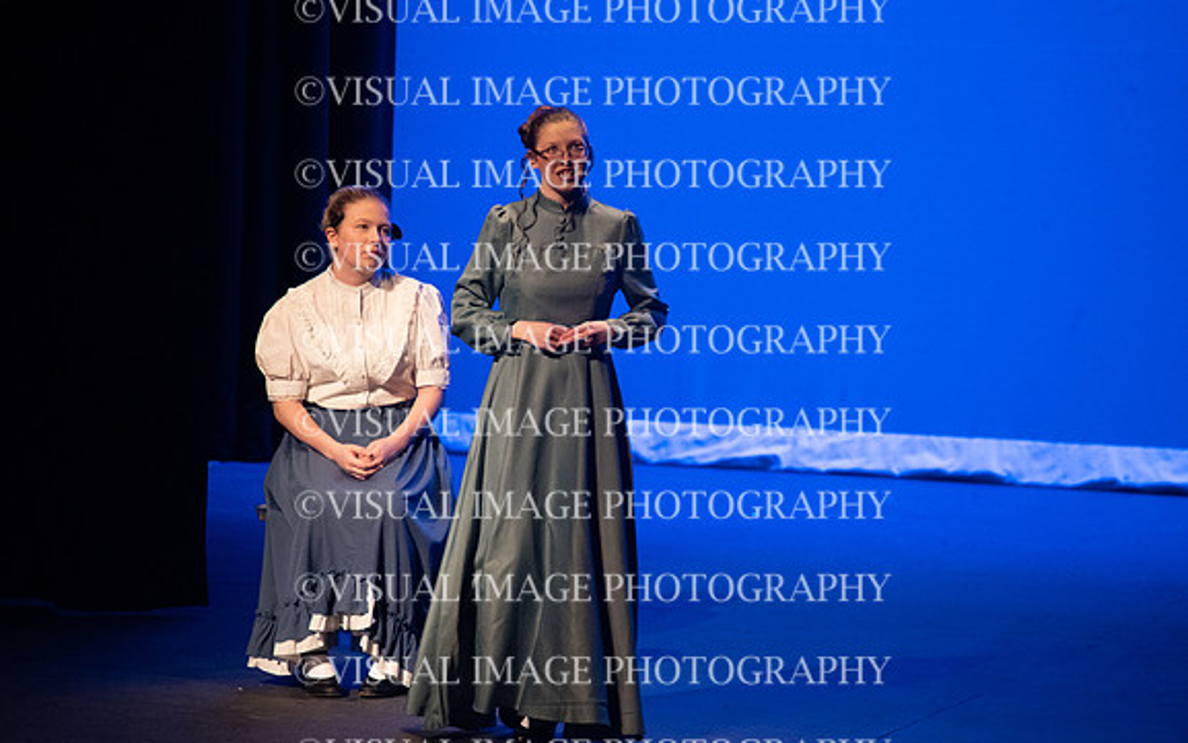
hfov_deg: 4.9
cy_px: 381
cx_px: 593
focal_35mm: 430
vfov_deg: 3.1
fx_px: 13926
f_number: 6.3
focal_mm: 420
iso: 10000
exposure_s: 1/160
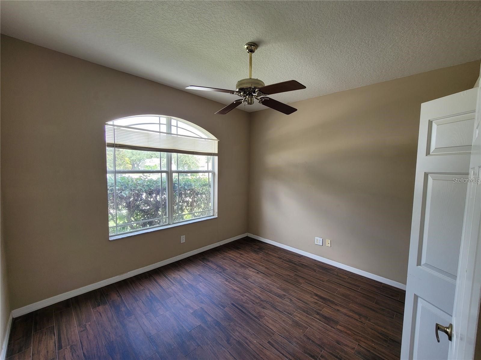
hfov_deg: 106.2
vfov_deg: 89.9
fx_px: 181
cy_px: 180
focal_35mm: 13
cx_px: 240
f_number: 2.2
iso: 64
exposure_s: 1/60
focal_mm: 2.2
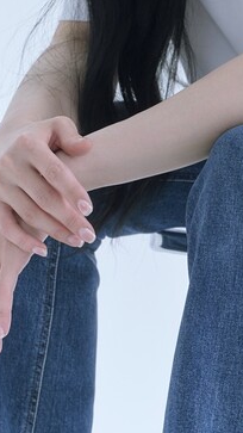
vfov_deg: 7.9
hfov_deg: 4.4
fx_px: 3129
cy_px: -21
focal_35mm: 273
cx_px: 270
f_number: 6.3
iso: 400
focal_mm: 105
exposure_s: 1/125
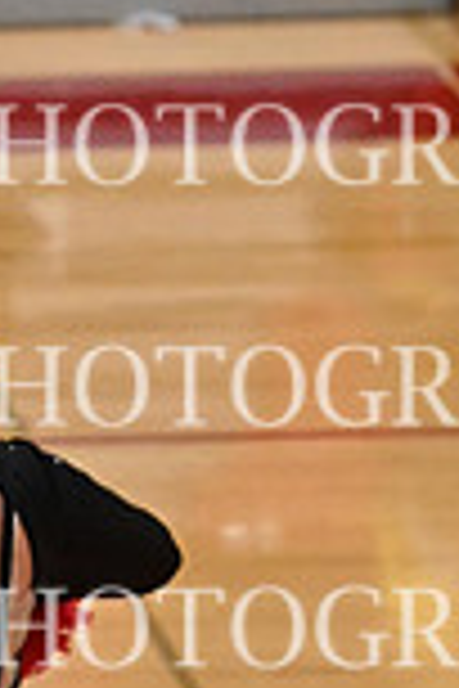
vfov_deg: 2.9
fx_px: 13520
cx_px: -106
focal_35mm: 707
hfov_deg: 1.9
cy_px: 1232
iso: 6400
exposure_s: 1/400
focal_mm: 125
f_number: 4
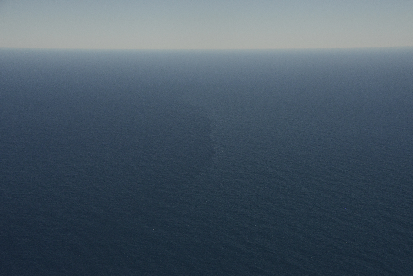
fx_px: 551
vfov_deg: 28.1
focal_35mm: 48
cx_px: 206
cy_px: 138
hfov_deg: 41.1
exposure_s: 1/8000
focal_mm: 48
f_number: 7.1
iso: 1800
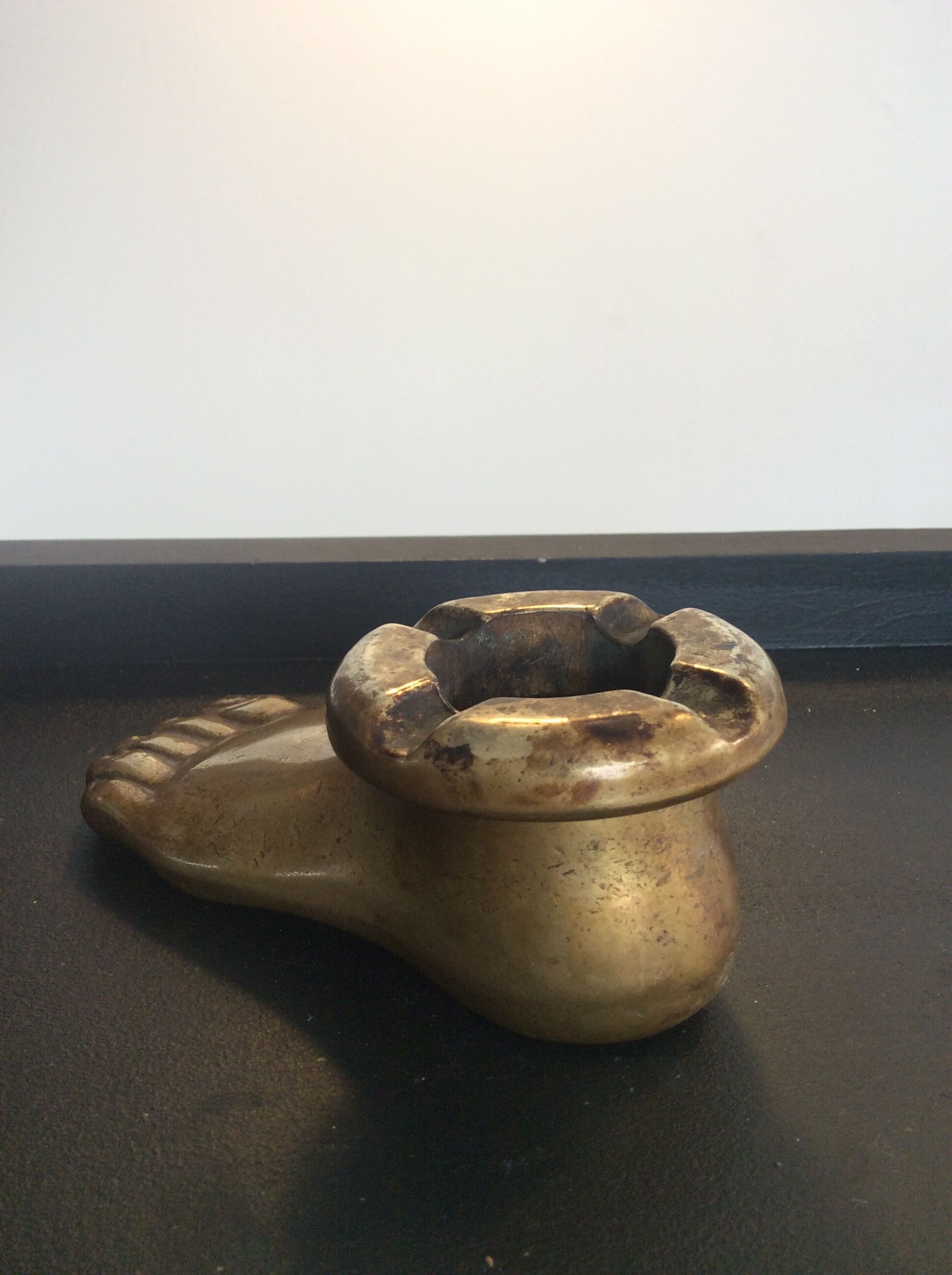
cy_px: 638
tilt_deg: -18.0
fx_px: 1177
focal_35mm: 32
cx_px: 476
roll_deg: -0.5
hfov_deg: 44.1
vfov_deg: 56.9
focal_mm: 3.3
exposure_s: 1/25
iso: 50
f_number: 2.4
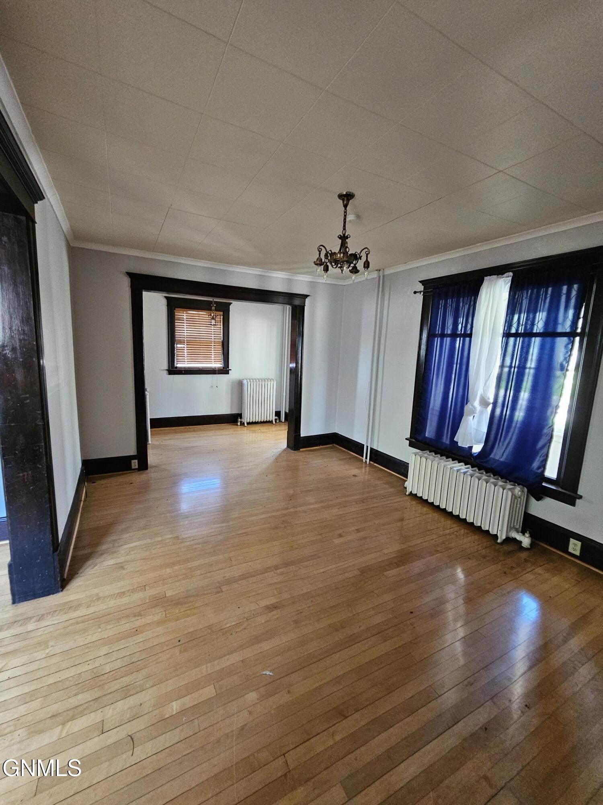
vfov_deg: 106.2
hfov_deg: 89.9
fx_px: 302
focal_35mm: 13
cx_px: 302
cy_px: 402
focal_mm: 2.2
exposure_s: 1/30
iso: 500
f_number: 2.2
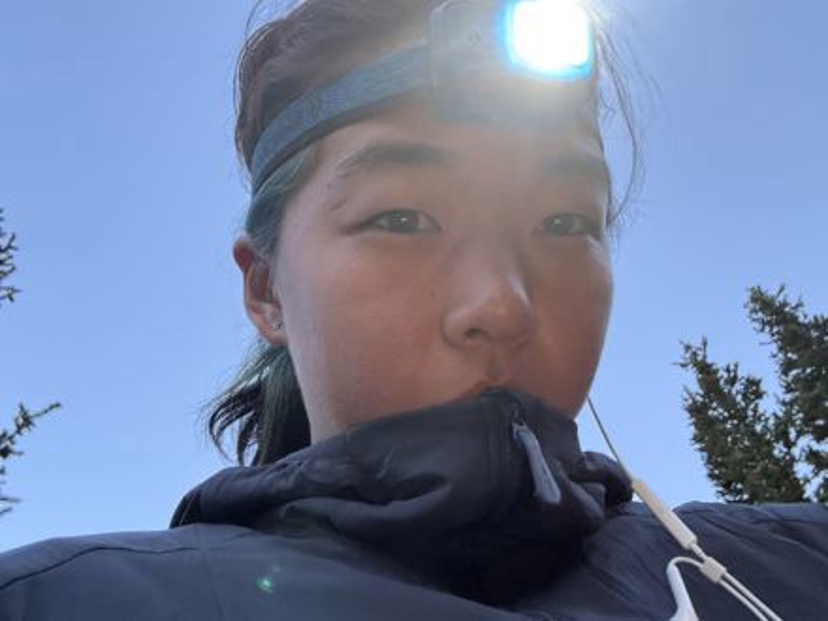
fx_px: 718
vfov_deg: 46.8
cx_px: 414
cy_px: 310
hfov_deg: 60.0
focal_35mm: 30
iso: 400
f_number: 1.9
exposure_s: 1/32
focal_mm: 2.69
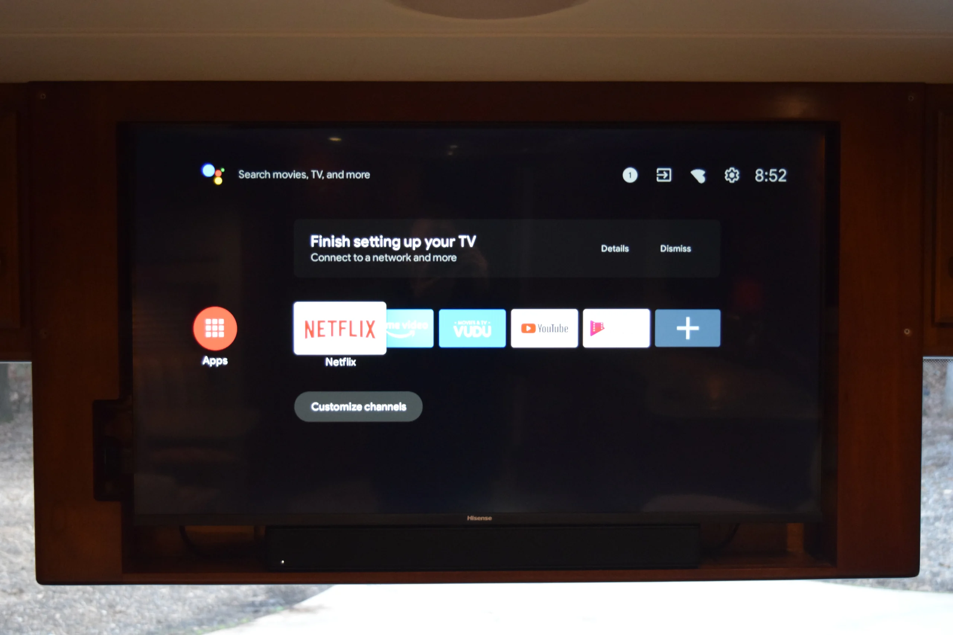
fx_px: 1390
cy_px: 318
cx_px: 476
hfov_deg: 37.8
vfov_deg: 25.8
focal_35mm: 52
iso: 2200
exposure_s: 1/60
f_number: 4.5
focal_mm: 35
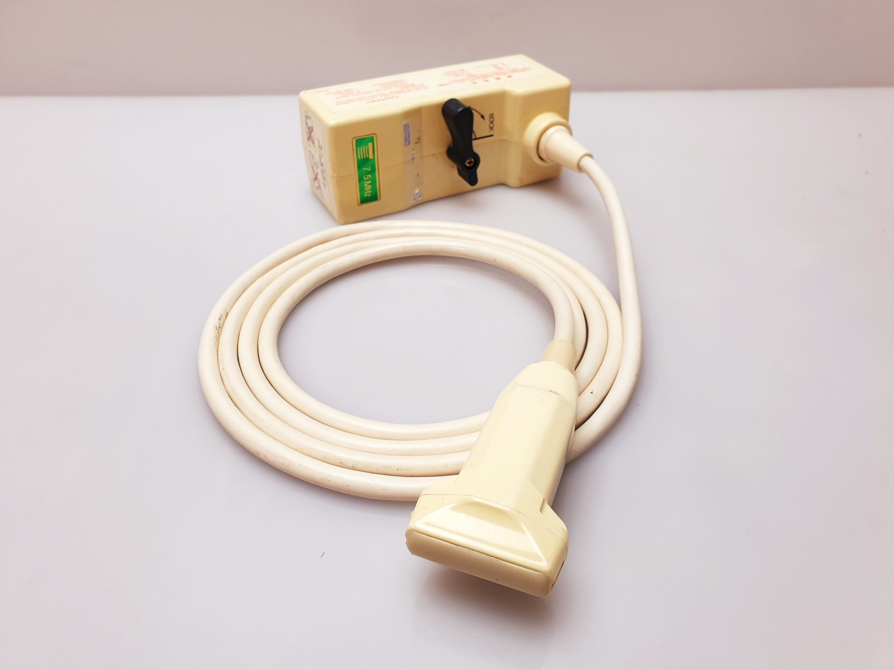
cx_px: 447
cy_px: 335
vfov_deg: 53.1
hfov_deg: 67.3
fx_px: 671
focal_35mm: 26
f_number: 2.4
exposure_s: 1/100
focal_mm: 4.3
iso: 80
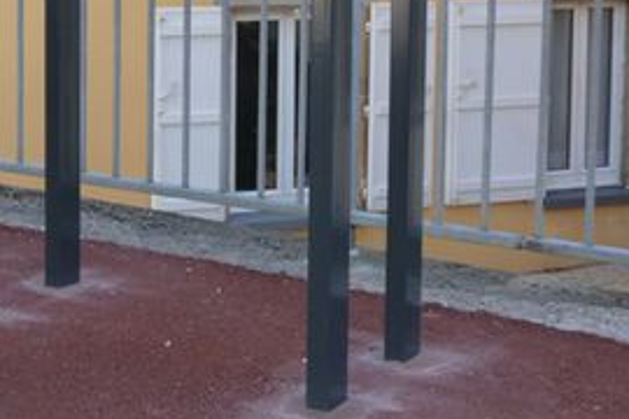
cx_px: 98
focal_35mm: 79
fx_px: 1380
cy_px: 48
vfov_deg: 17.0
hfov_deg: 25.1
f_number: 4
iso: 125
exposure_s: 1/125
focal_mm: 7.4
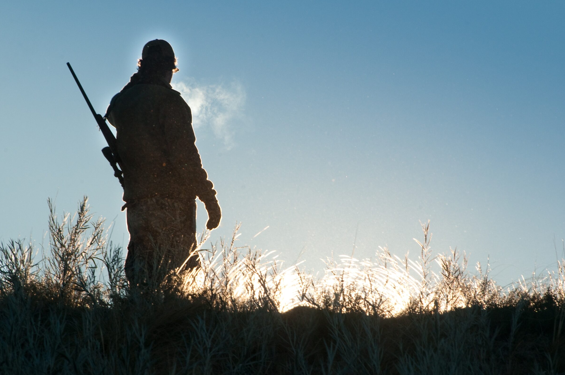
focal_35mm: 321
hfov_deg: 6.4
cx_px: 293
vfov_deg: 4.3
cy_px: 200
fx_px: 5031
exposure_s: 1/320
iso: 320
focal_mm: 200
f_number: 14
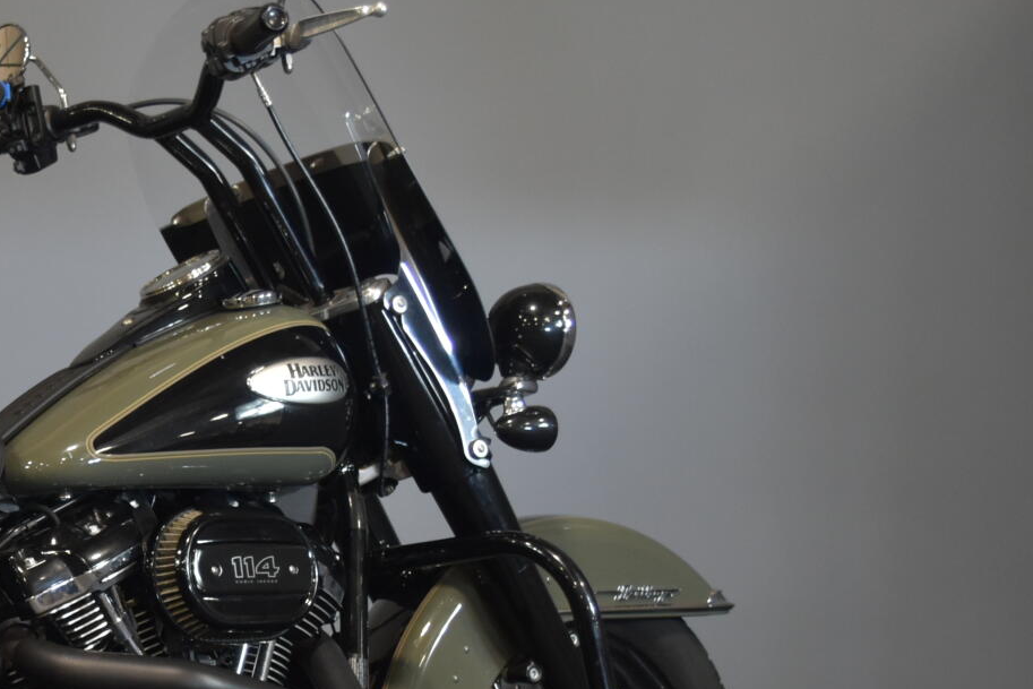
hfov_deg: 21.2
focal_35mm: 92
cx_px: -53
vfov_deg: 14.8
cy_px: 535
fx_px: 2640
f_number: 4.5
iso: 900
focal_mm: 28
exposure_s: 1/30
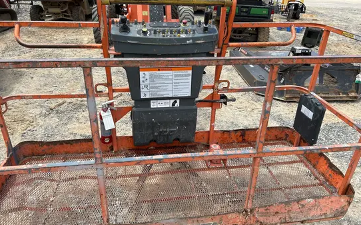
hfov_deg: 66.5
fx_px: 275
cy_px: 104
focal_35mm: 28
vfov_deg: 44.4
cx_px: 182
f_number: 1.5
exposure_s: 1/2045
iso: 50
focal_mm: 5.7
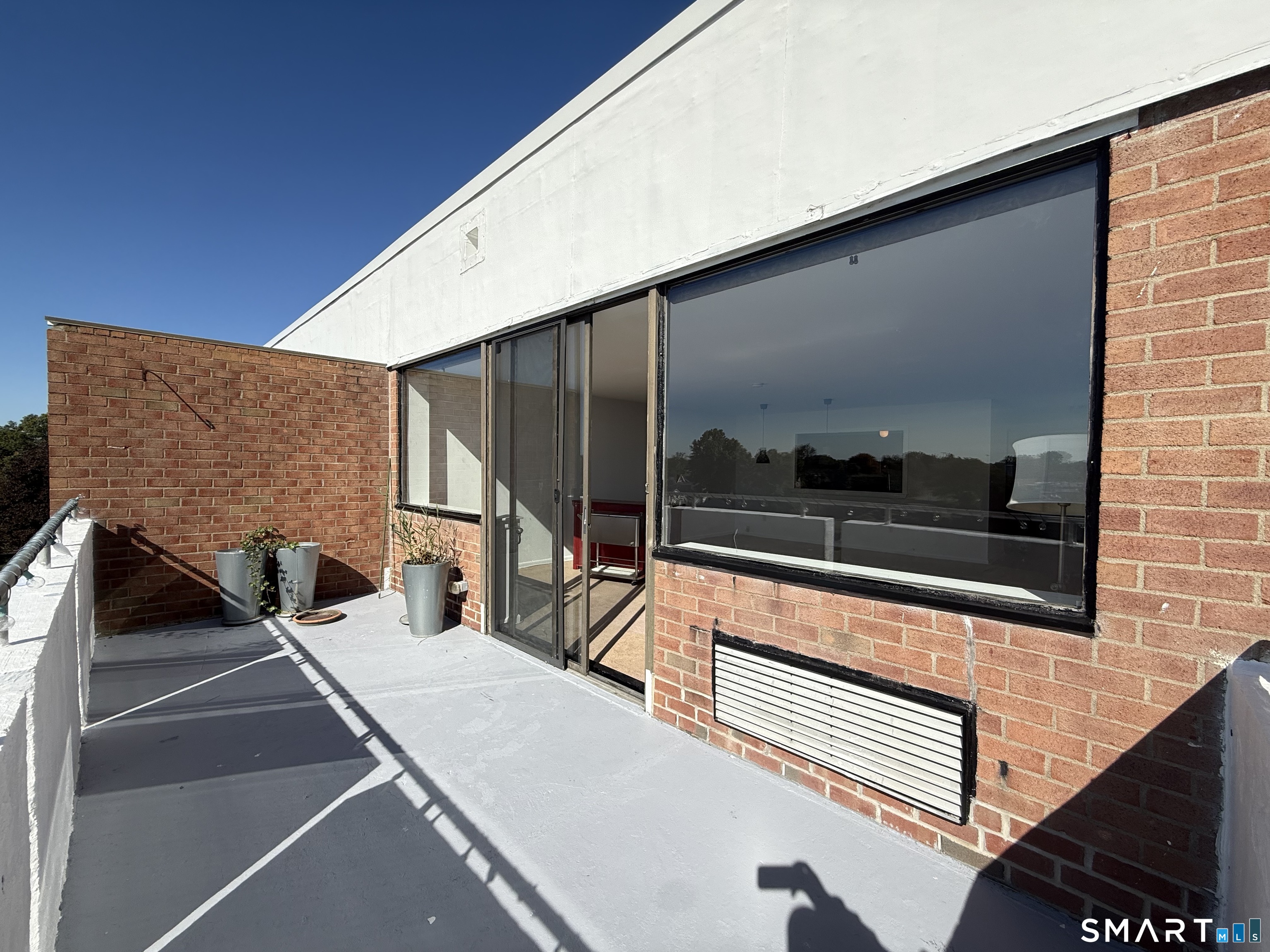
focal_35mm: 14
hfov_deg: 102.1
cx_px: 635
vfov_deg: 85.7
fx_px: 514
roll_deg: -1.0
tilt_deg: -0.6
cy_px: 476
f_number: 2.2
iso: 50
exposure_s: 1/2976
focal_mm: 2.22
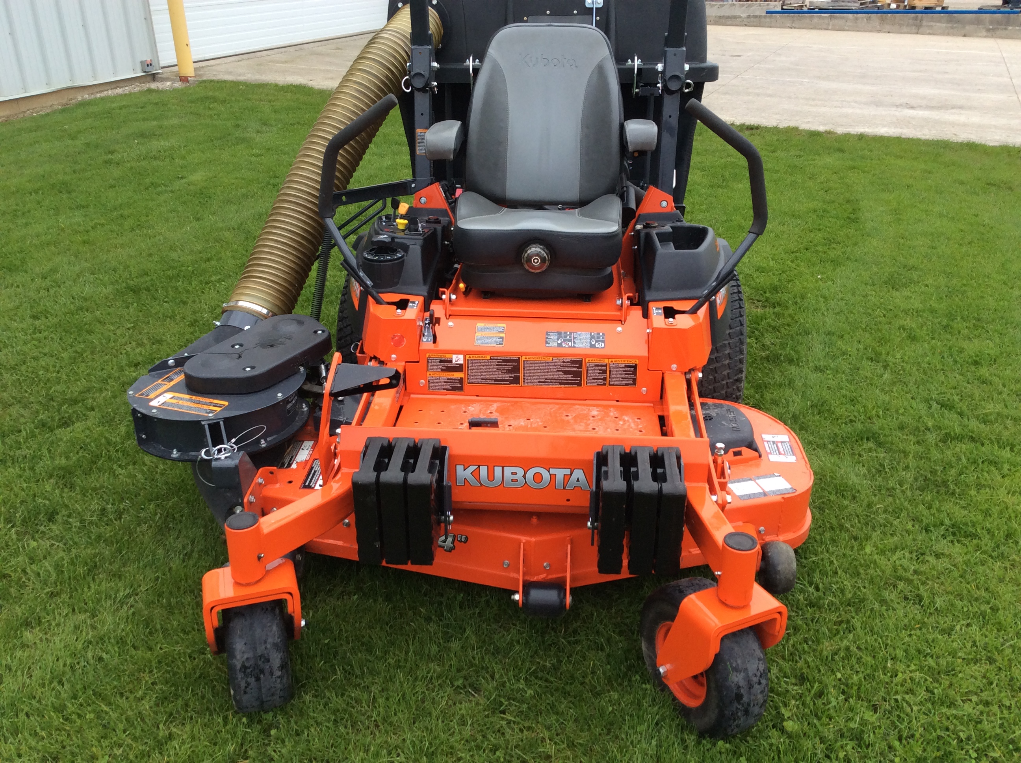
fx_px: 942
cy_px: 382
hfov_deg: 56.9
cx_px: 510
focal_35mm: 32
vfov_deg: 44.1
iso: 40
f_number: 2.4
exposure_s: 1/120
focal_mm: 3.3
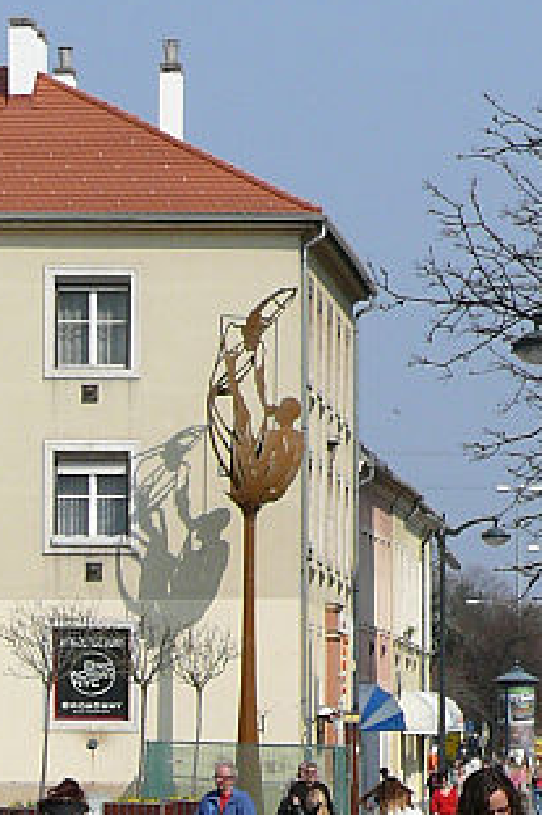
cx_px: 278
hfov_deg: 5.1
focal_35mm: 271
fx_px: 6126
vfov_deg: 7.6
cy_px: 561
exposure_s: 1/1300
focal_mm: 16.2
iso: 100
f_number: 4.5
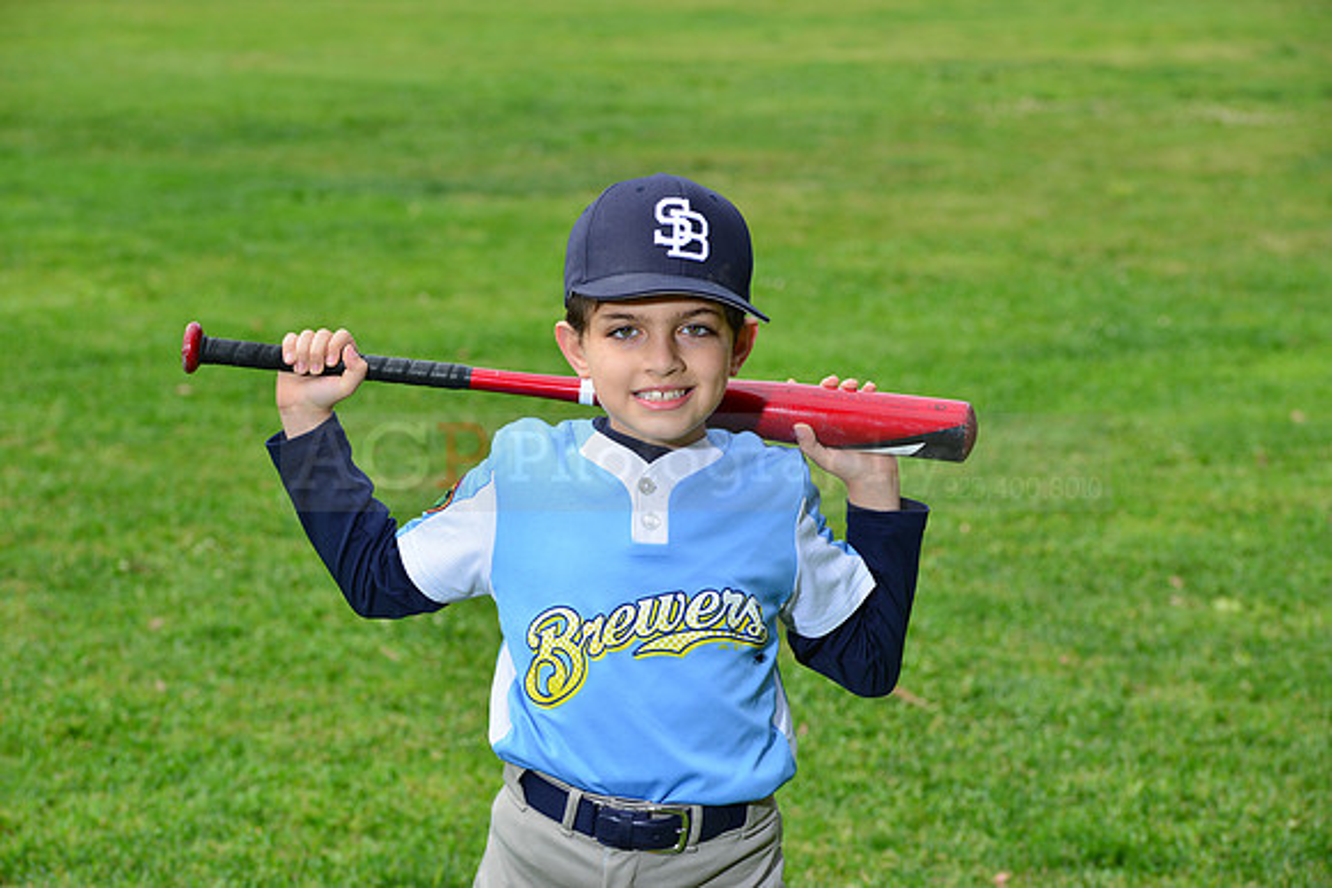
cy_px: 444
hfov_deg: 16.4
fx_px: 4626
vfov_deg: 11.0
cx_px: 666
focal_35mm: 125
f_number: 10
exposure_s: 1/200
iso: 160
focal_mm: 125
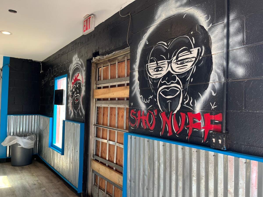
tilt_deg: +1.3
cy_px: 98
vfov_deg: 53.1
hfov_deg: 67.3
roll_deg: -1.1
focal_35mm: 26
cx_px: 132
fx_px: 198
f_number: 1.6
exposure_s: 1/121
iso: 80
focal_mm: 5.1
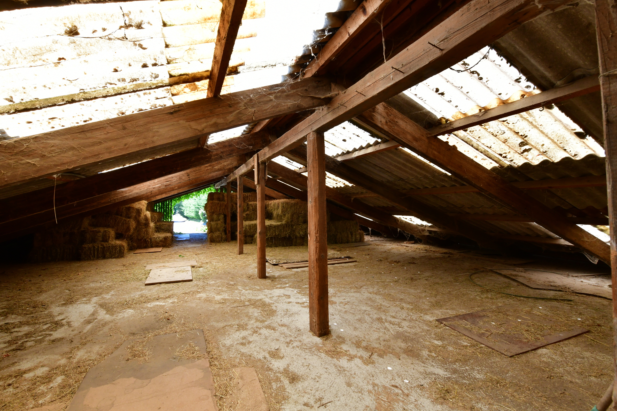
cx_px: 288
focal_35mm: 15
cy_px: 193
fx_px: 257
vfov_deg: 77.3
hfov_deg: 100.2
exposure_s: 1/60
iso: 800
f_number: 13
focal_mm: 14
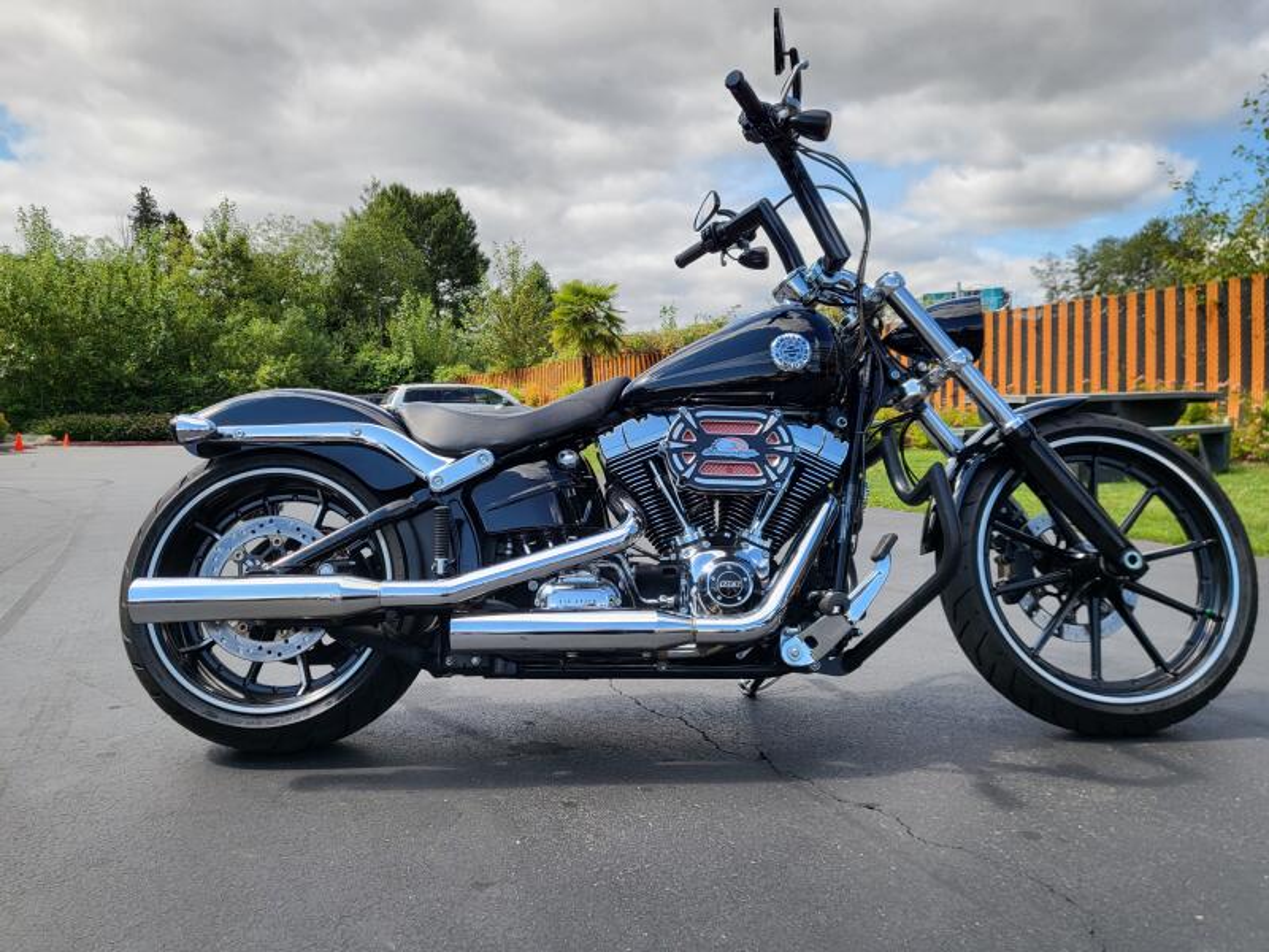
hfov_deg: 67.3
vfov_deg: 53.1
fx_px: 953
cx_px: 634
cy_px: 476
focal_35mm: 26
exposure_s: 1/1951
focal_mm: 4.25
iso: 50
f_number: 1.8
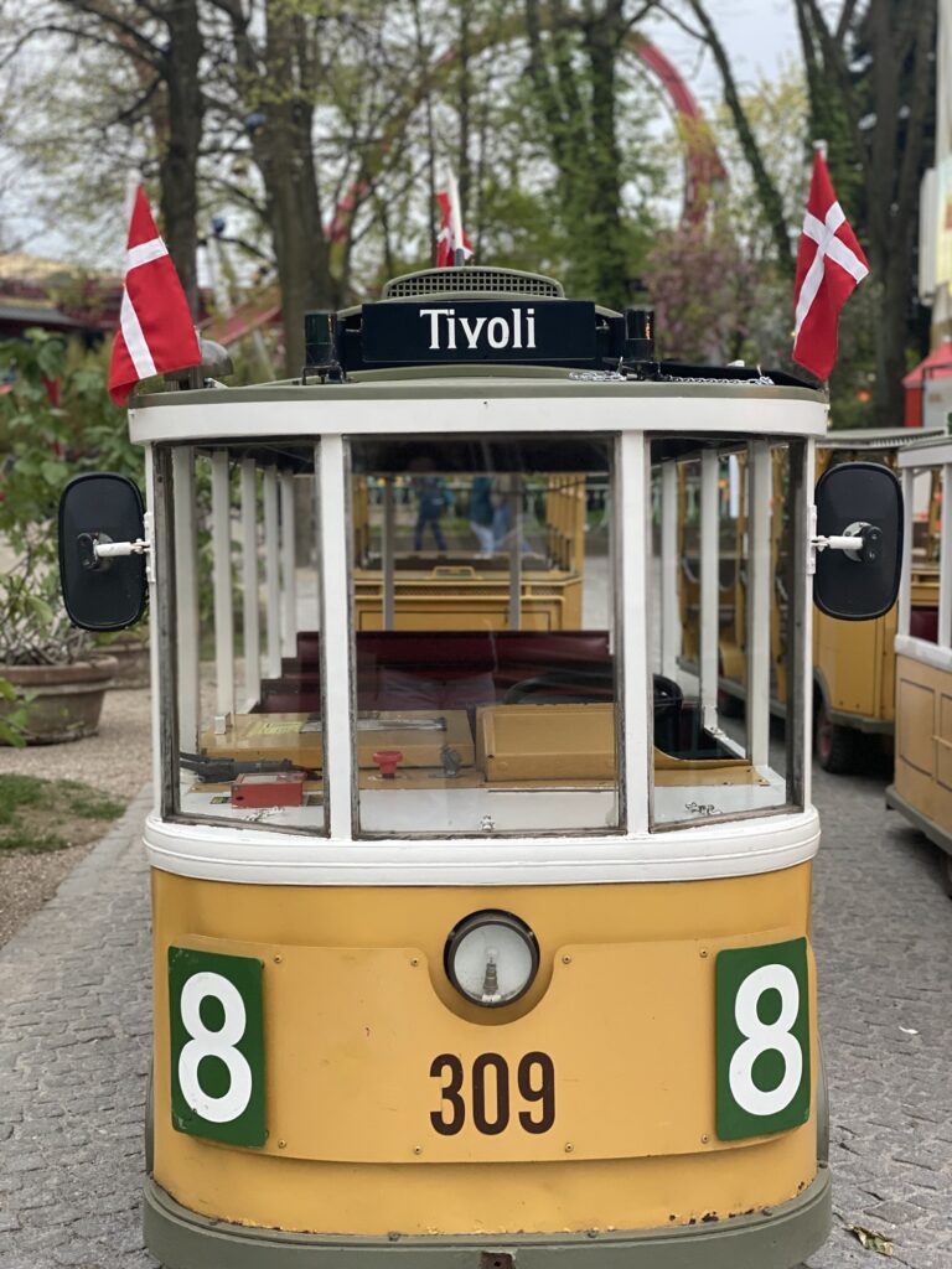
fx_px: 1907
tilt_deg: -4.5
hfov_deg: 28.0
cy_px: 634
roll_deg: +0.0
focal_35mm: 52
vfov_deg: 36.8
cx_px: 476
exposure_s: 1/122
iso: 160
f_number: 2
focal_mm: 6
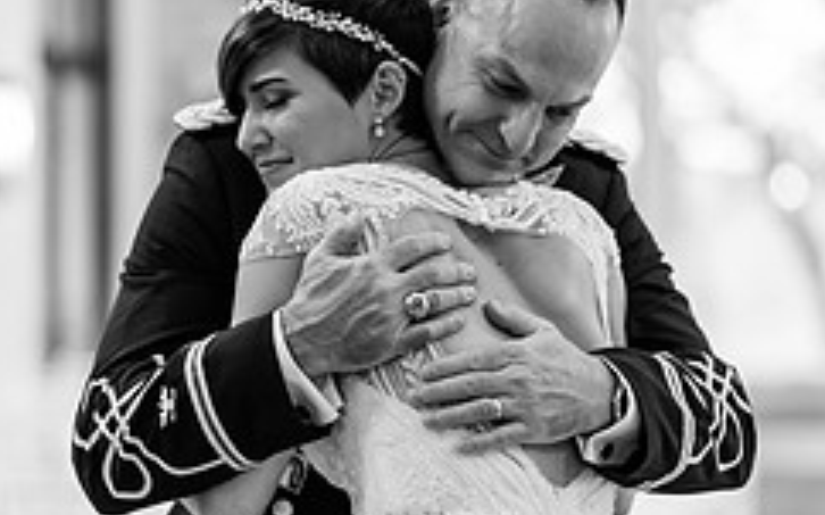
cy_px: 211
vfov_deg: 8.1
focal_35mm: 161
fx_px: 3618
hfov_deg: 13.0
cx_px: 436
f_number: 1.8
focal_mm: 85
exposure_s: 1/250
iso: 800
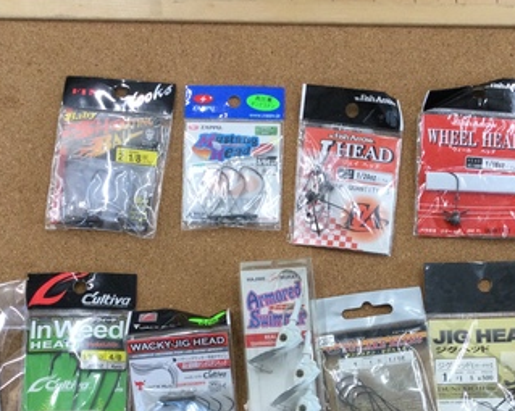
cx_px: 324
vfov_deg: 25.9
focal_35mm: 57
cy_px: 361
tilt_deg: -79.8
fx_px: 869
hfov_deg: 32.9
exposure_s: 1/30
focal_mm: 3.3
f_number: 2.4
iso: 25
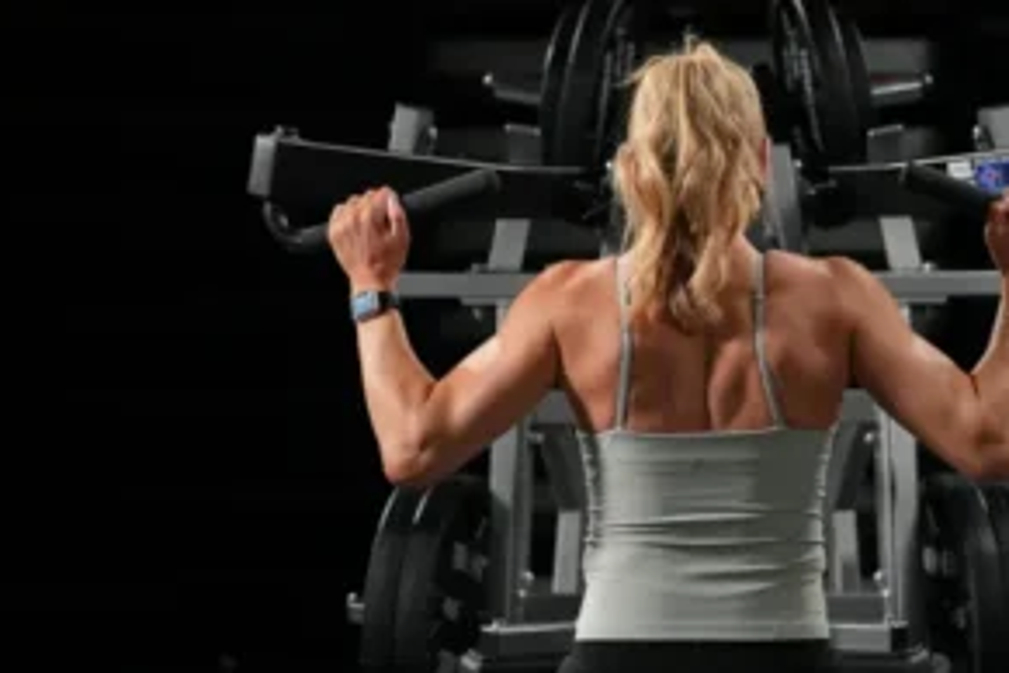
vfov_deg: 13.3
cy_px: 356
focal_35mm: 103
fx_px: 2887
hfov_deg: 19.7
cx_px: 697
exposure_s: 1/200
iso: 2000
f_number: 2.8
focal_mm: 70
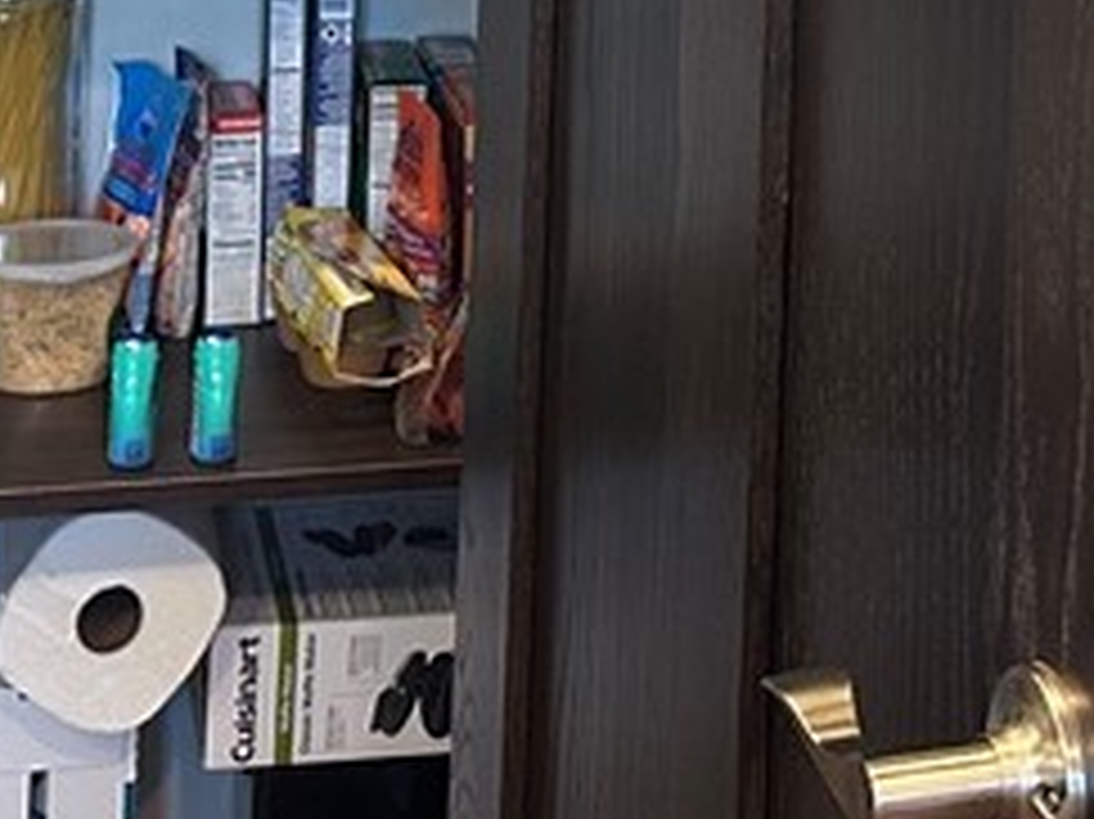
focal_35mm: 101
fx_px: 3190
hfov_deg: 19.3
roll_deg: -1.7
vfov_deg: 13.7
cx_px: 824
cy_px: -450
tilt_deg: -1.6
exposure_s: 1/60
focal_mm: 6.86
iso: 250
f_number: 1.78
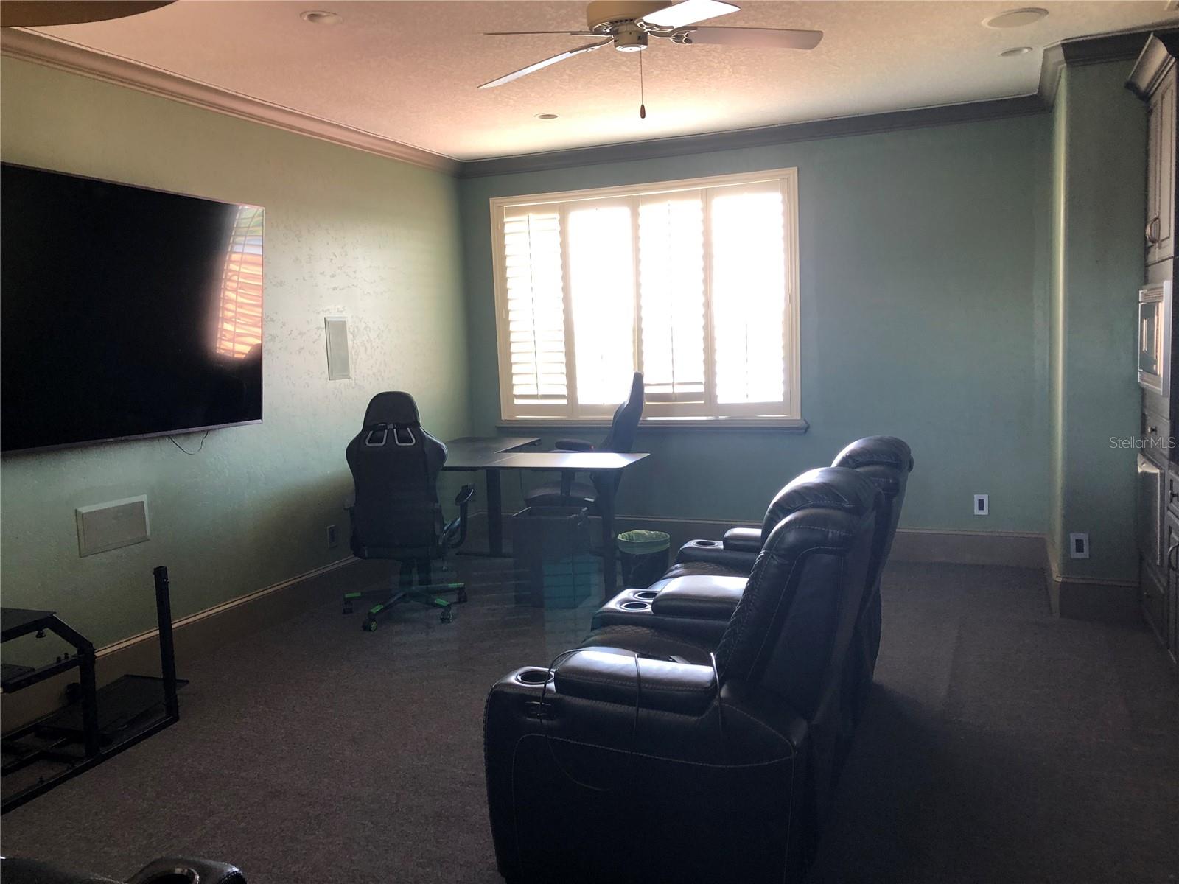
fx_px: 954
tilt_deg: -6.1
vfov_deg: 49.7
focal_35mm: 28
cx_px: 590
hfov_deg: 63.4
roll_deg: +3.1
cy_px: 442
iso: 40
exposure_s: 1/24
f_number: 1.8
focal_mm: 3.99
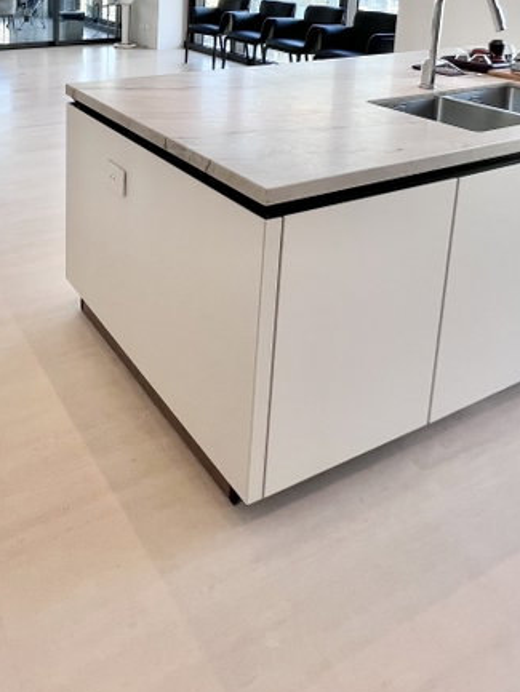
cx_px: 57
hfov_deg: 45.4
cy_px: 53
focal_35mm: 28
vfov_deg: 54.2
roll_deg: -0.9
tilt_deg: -9.1
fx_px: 561
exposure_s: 1/147
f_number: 1.8
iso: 32
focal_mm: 1.57
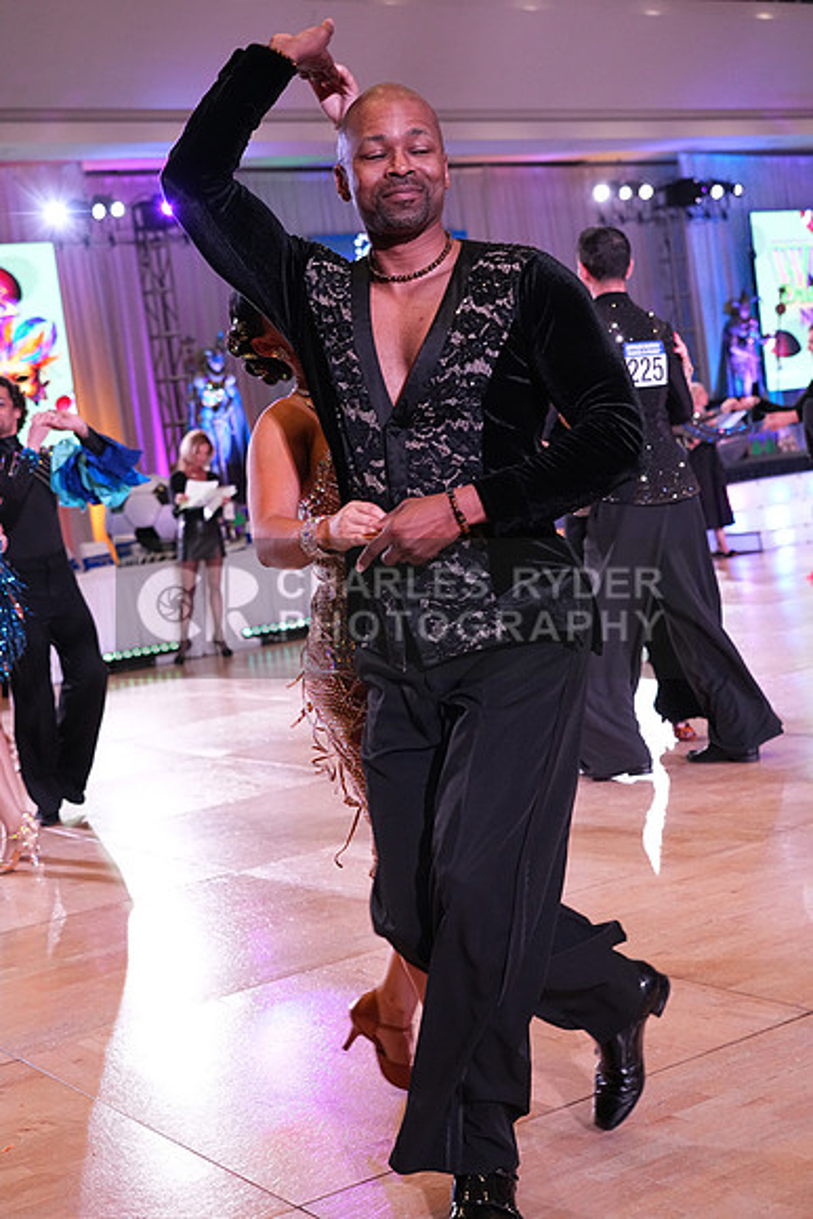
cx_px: 406
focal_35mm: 49
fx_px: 1659
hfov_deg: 27.5
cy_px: 610
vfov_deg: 40.3
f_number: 4.5
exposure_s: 1/400
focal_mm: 49
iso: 3200
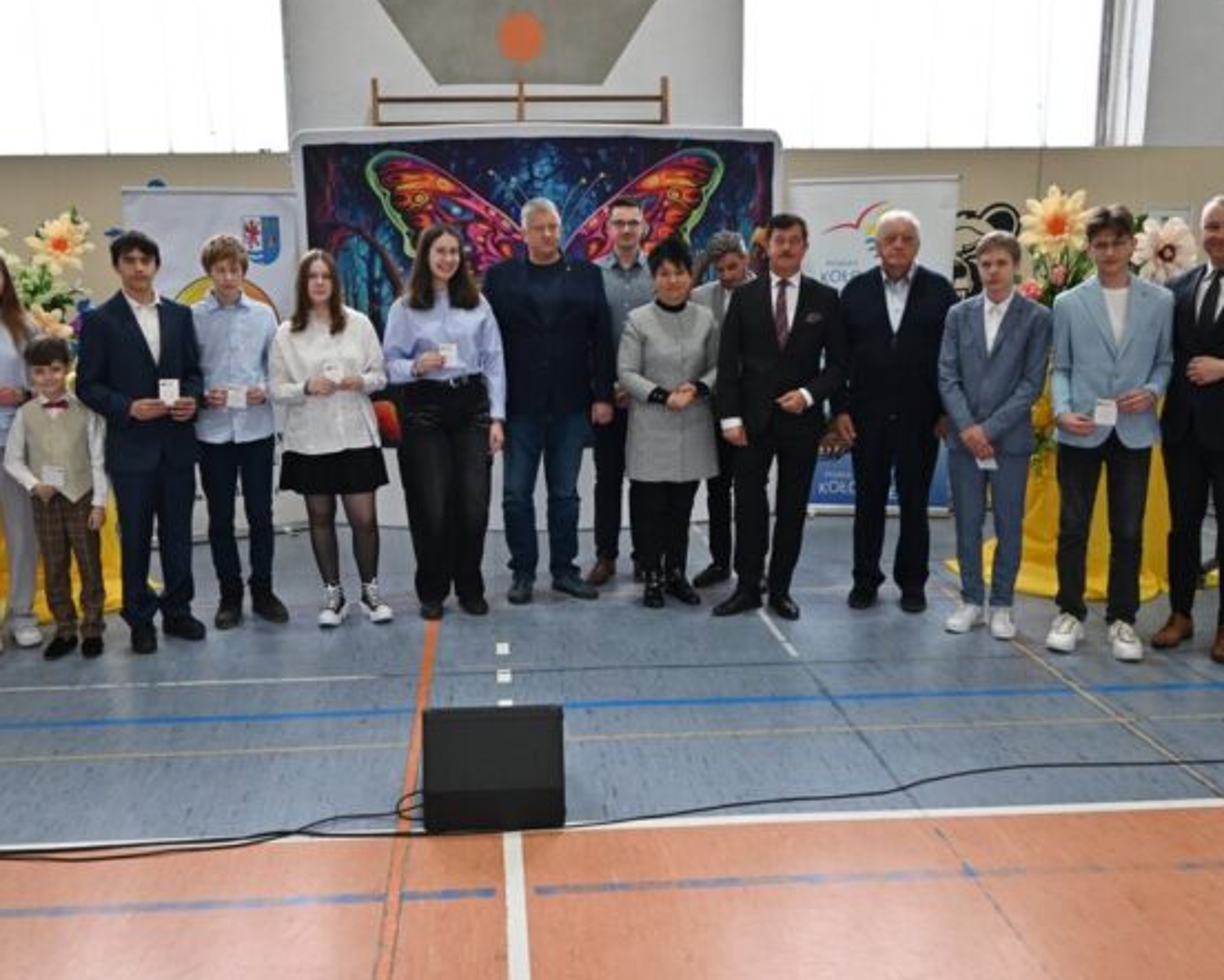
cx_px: 550
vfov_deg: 42.7
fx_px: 1253
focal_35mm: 35
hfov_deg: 52.0
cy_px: 497
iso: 640
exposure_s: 1/125
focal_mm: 29.5
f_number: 4.5
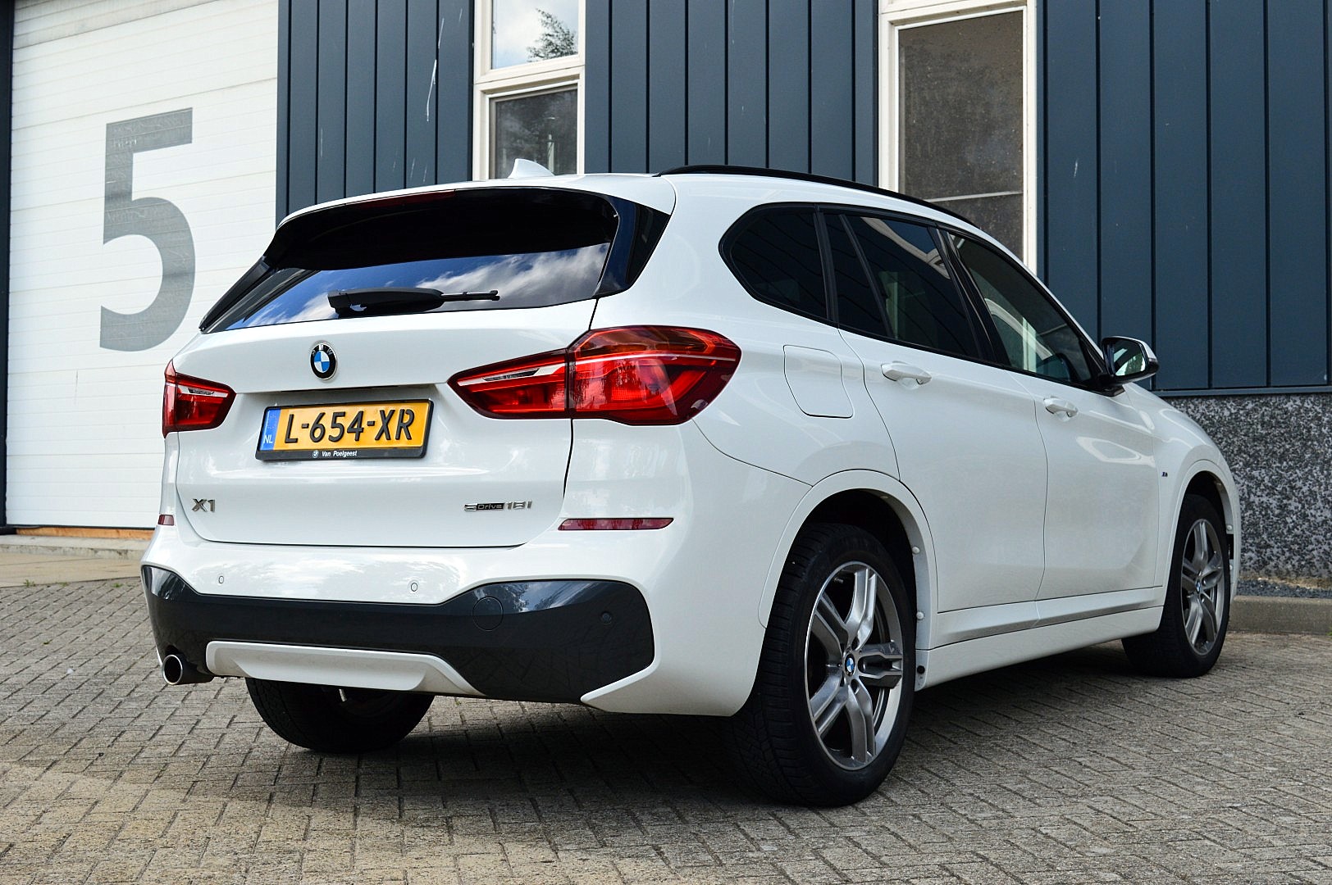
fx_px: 1775
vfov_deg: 28.0
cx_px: 666
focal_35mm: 48
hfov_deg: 41.1
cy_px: 442
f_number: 10
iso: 400
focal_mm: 32
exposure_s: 1/250
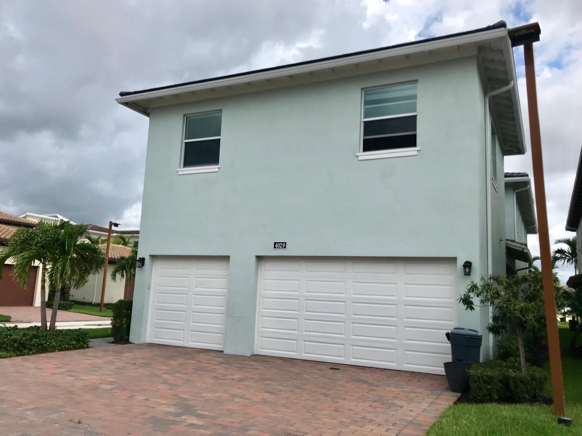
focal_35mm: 30
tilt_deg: +10.6
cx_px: 282
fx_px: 504
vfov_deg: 46.8
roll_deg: -2.6
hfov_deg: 60.0
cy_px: 216
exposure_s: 1/3425
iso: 20
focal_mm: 3.99
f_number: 1.8
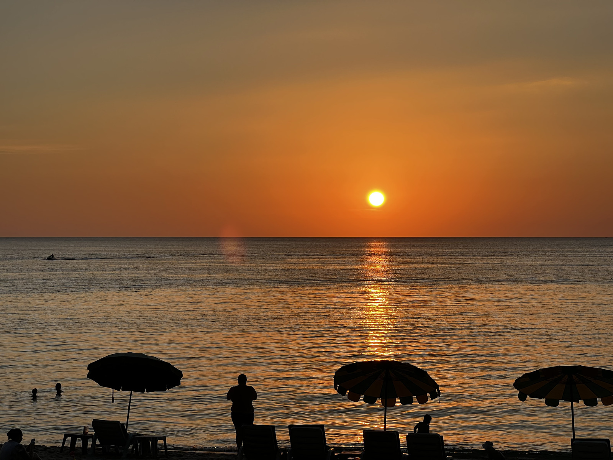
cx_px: 306
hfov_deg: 25.3
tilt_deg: +0.3
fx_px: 1364
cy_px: 230
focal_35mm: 77
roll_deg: -0.4
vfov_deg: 19.1
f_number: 2.8
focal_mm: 9
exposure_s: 1/742
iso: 32
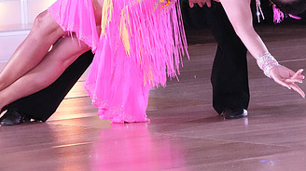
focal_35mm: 267
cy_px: -79
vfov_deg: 4.5
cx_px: 177
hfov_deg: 8.1
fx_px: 2165
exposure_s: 1/320
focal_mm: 96
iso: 10000
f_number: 8
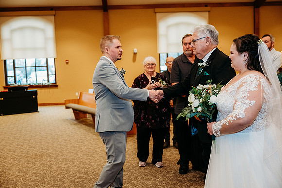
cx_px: 141
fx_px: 306
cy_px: 94
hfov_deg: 49.5
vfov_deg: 34.2
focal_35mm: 39
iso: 2000
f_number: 2.8
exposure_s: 1/200
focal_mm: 39
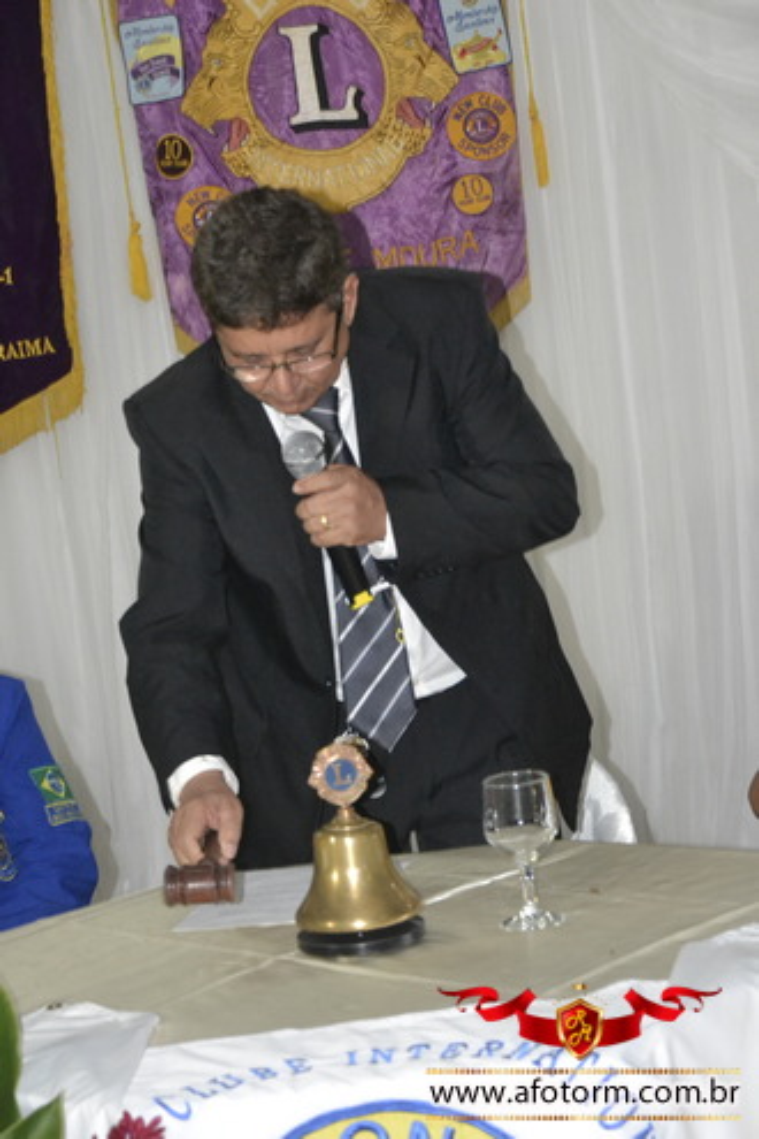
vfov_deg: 20.6
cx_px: 380
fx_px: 3131
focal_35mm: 99
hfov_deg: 13.8
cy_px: 570
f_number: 5.3
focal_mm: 66
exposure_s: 1/60
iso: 3200
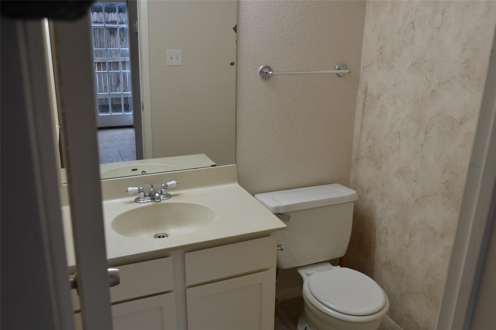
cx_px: 248
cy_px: 165
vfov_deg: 43.6
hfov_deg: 61.9
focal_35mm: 30
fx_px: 413
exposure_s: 1/100
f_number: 5
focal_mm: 20
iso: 400
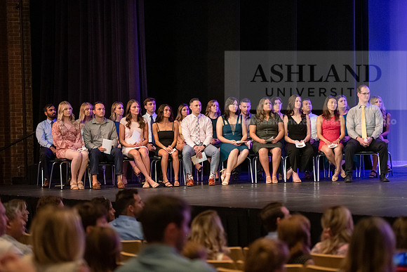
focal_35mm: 100
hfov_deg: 20.4
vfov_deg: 13.7
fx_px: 1131
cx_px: 204
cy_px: 136
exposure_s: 1/125
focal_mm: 100
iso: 5000
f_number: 2.8
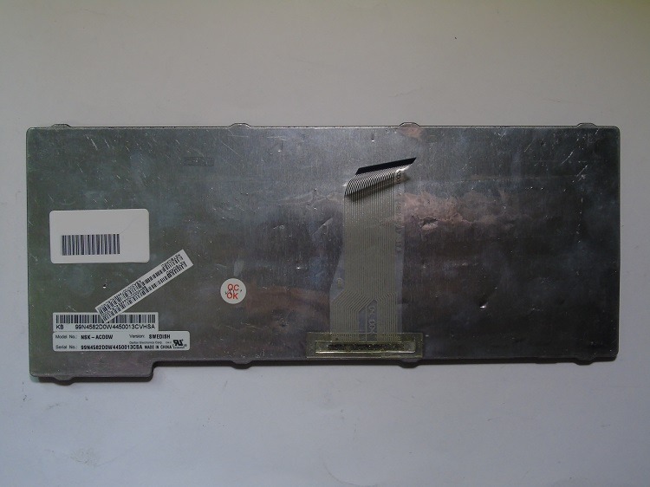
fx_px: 638
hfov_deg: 54.0
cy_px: 244
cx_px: 325
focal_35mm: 34
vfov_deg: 41.8
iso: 200
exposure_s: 1/20
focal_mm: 6.1
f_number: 5.9
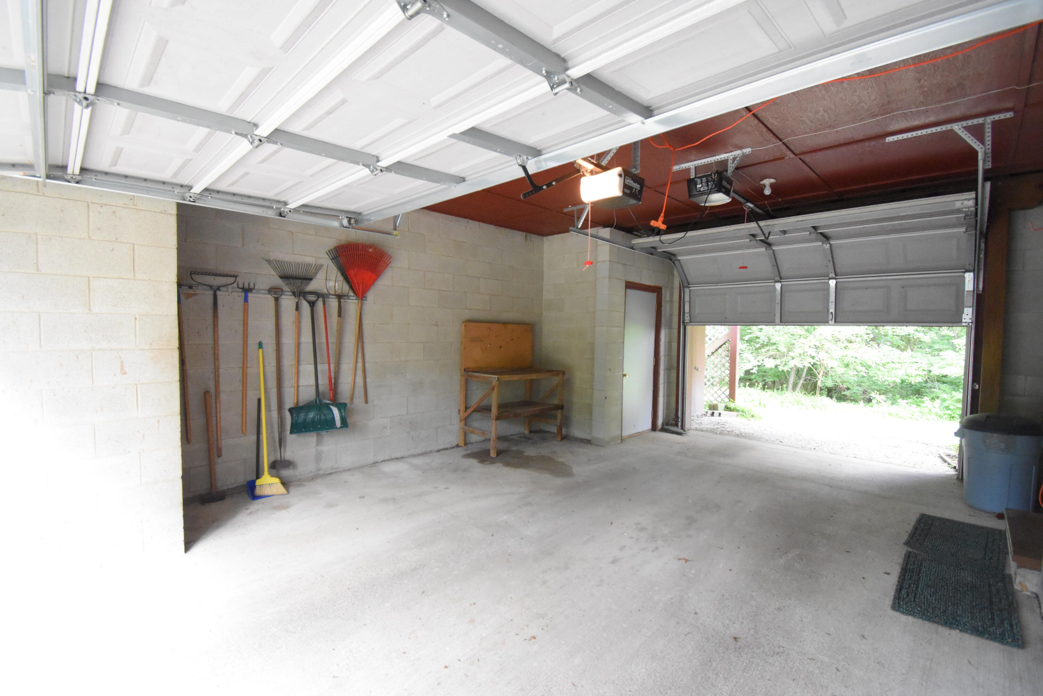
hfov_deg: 100.4
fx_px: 435
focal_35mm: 15
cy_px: 348
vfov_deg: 77.3
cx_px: 522
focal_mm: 10
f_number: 4.5
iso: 4000
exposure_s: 1/125
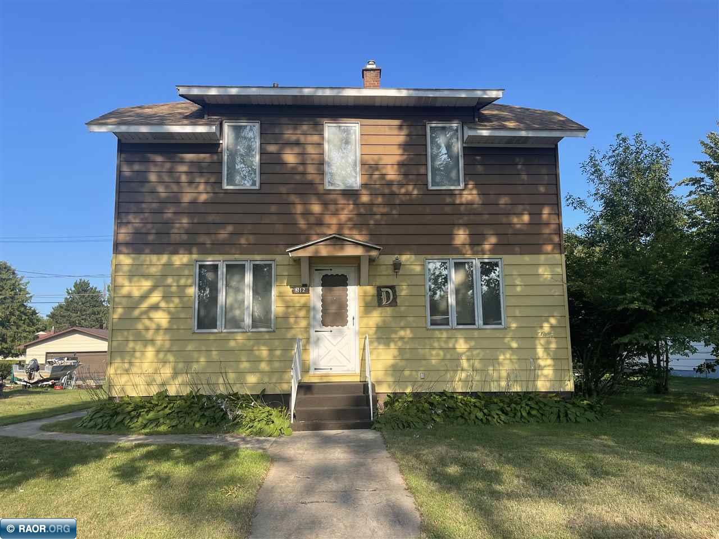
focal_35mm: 25
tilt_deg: +7.6
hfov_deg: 69.4
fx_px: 519
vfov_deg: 54.9
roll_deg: +1.3
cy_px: 270
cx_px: 360
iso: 32
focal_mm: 5.1
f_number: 1.6
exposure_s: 1/1767
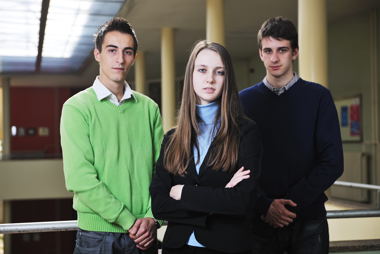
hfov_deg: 32.4
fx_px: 654
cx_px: 190
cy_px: 127
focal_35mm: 62
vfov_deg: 21.9
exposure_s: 1/125
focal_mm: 62
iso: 100
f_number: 4
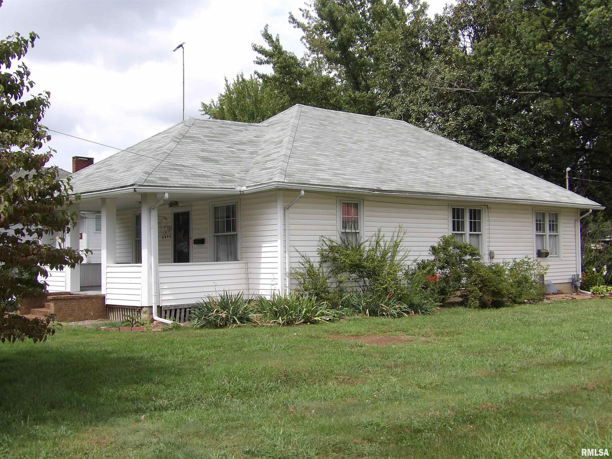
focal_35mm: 39
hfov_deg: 47.9
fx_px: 690
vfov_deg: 36.8
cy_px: 230
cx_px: 306
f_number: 3.7
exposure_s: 1/723
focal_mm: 7
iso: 100
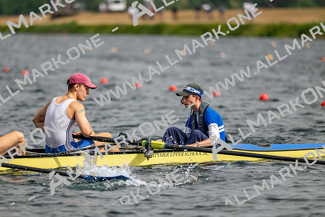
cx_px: 162
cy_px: 108
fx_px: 3614
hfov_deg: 5.1
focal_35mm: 400
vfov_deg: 3.4
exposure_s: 1/6400
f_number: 4.5
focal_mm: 400
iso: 500
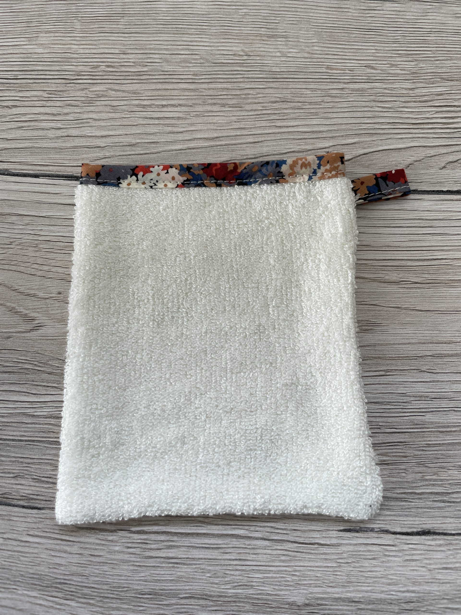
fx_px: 462
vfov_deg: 67.3
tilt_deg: -77.1
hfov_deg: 53.1
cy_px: 308
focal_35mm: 26
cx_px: 230
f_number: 1.6
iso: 50
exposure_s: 1/121
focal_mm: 4.2
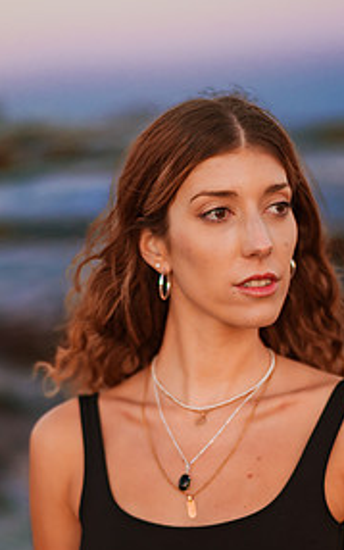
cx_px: 194
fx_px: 1394
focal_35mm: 93
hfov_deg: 14.1
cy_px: 425
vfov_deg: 22.1
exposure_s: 1/640
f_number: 1.4
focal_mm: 58
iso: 200
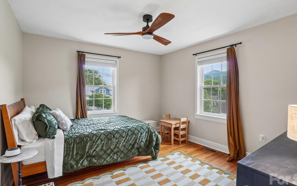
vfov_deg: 68.0
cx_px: 156
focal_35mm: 17
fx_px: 138
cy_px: 95
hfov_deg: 94.3
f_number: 8
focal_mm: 10
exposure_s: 1/25
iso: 400
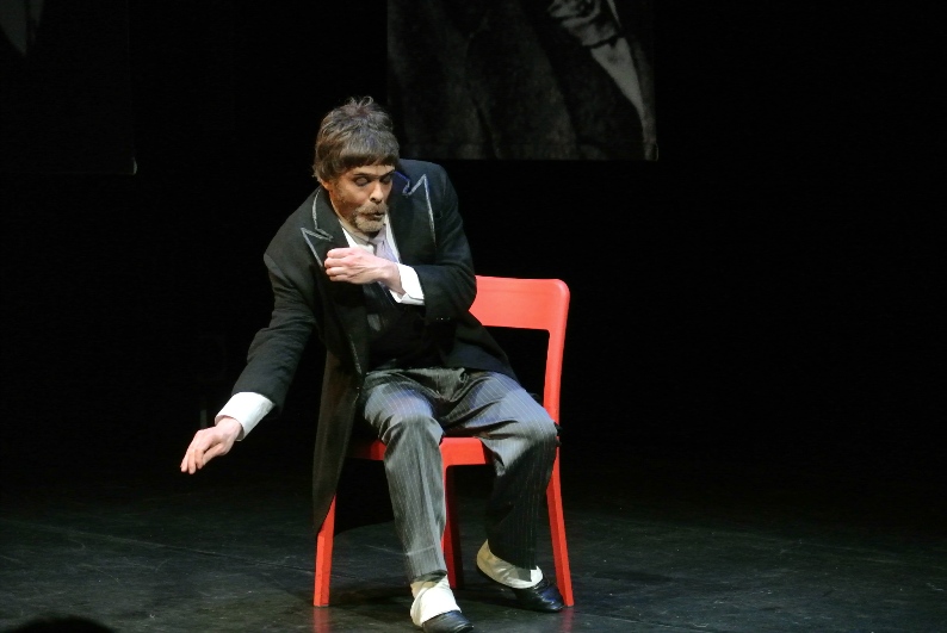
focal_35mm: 107
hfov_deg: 19.1
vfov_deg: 12.8
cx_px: 474
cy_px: 316
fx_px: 2817
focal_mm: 39.8
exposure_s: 1/80
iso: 3200
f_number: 3.8
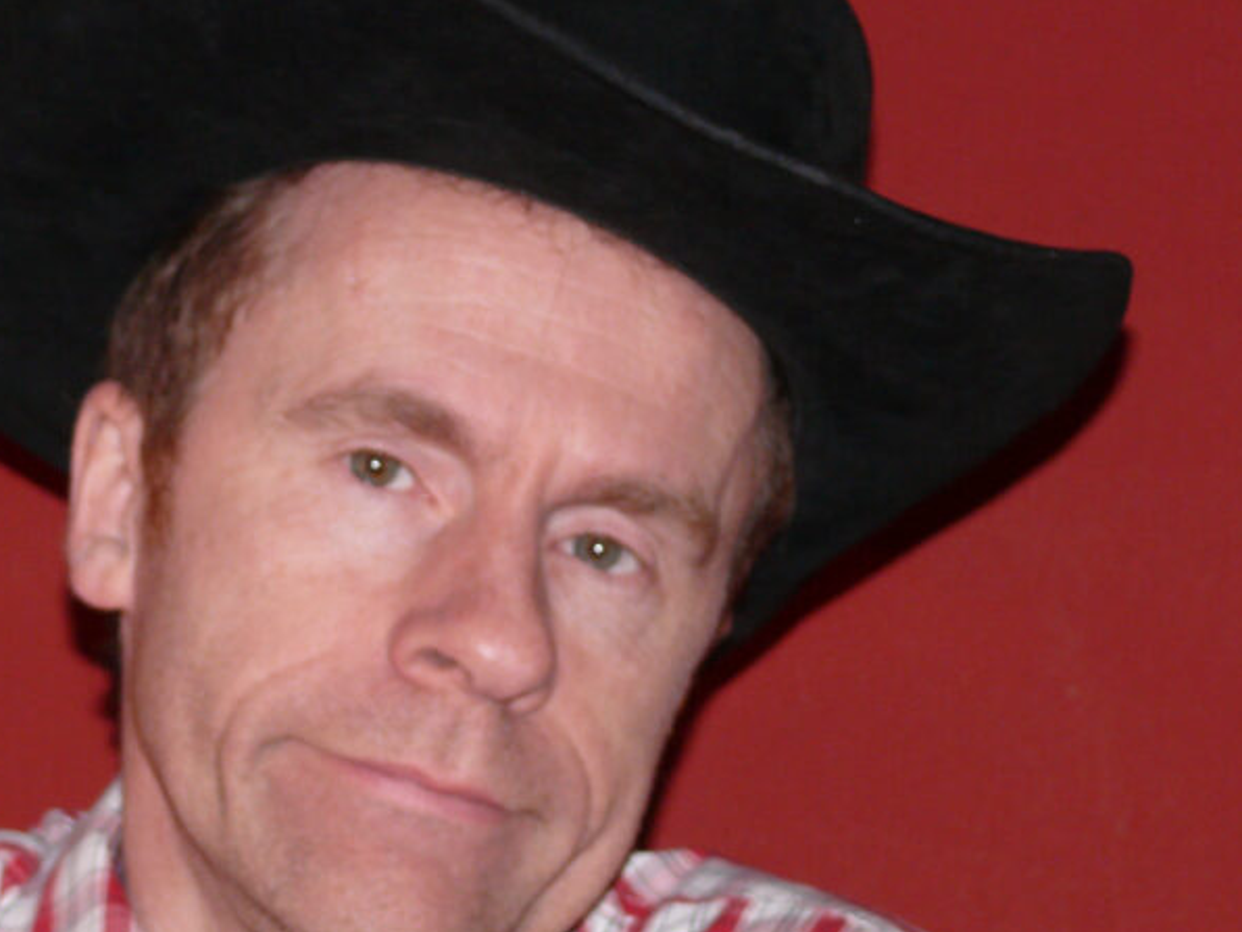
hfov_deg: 12.9
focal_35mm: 153
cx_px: 338
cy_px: 644
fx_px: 5490
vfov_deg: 9.7
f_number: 3.2
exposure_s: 1/30
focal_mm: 18.8
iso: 200
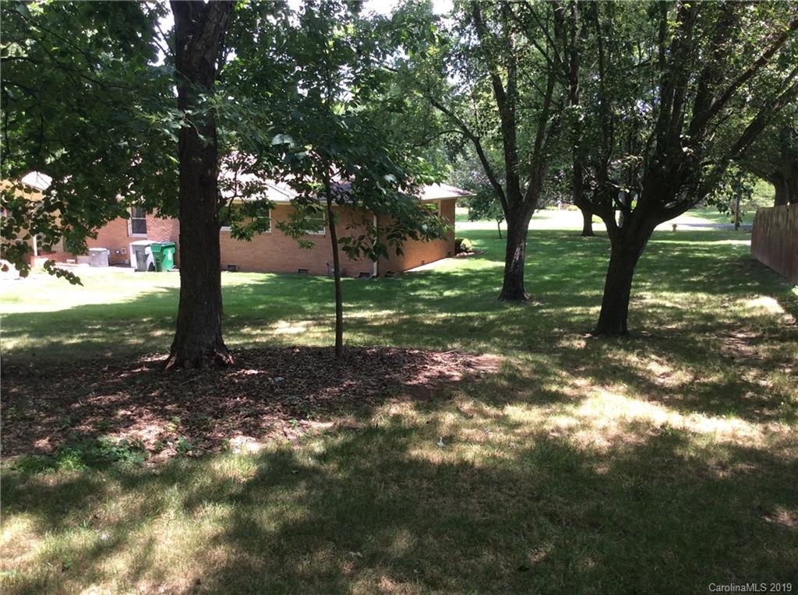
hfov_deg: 56.9
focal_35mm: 32
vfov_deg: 44.0
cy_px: 298
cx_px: 399
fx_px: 736
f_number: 2.4
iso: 32
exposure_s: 1/147
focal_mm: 3.3
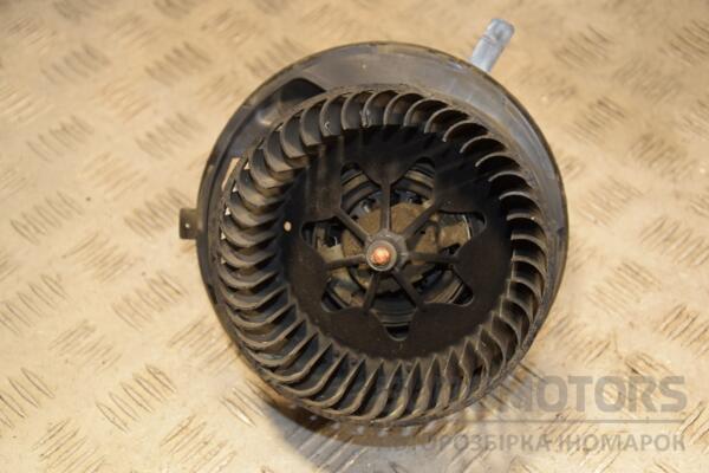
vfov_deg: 18.9
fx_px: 1418
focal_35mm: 72
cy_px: 236
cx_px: 354
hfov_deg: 28.1
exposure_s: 1/160
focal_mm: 48
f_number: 4.8
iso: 800
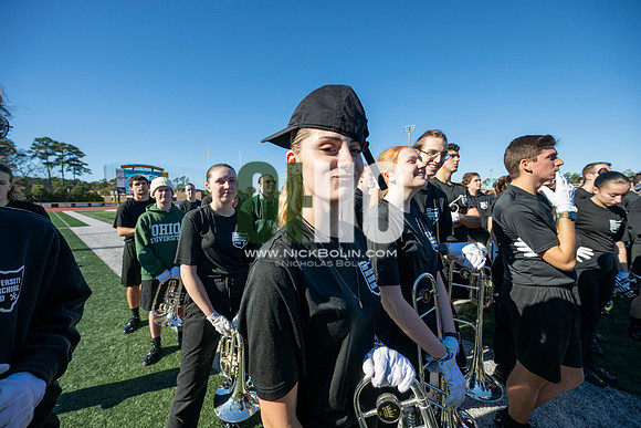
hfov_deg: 104.2
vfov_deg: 81.2
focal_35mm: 14
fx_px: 249
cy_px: 214
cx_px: 320
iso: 320
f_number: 5
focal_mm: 14
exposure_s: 1/2000
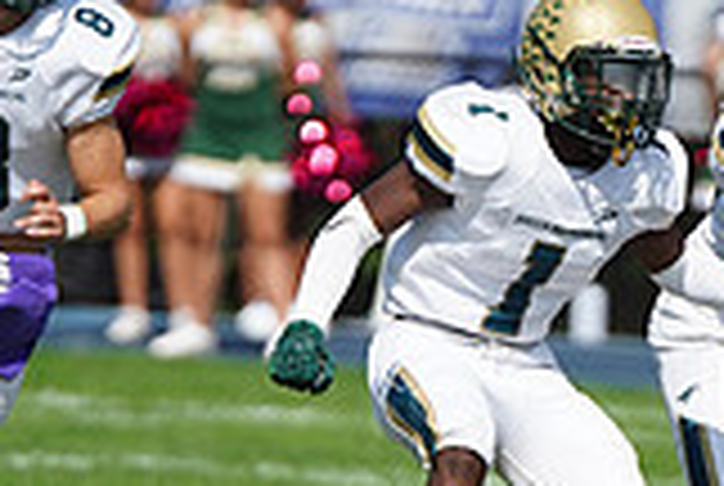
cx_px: 432
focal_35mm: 938
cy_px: 317
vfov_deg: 1.5
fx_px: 18899
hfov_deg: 2.2
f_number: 2.8
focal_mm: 261
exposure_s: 1/8000
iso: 400
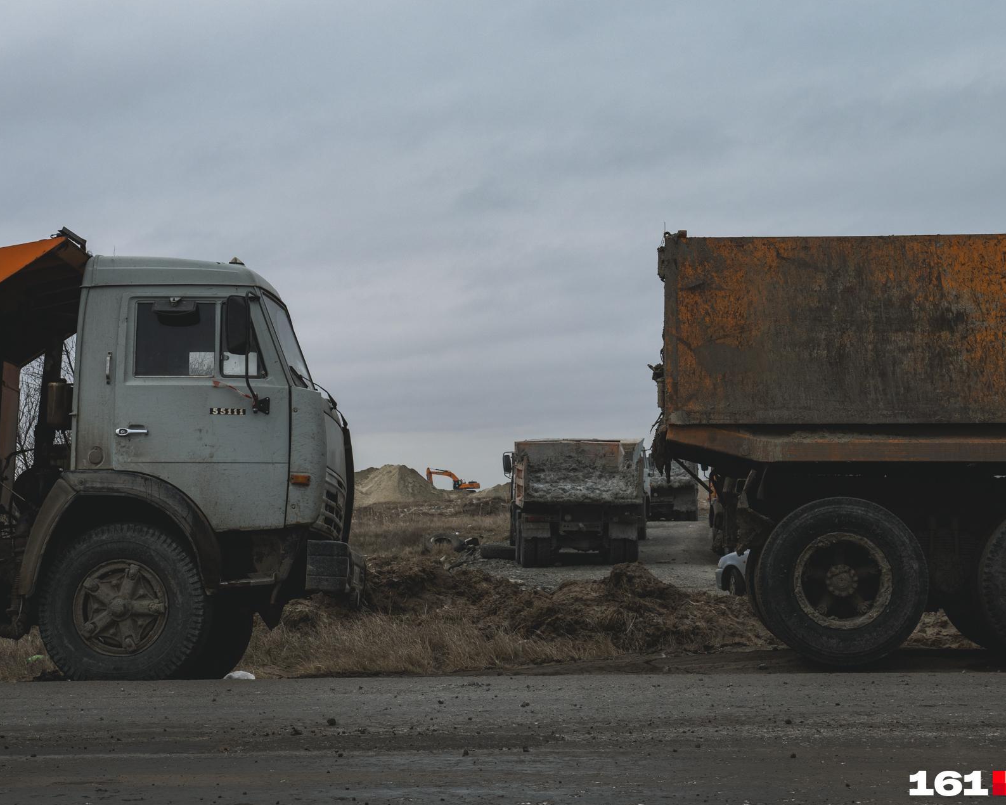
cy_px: 402
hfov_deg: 22.5
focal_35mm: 85
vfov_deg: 18.1
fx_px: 2531
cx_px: 473
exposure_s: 1/320
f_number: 6.3
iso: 160
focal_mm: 35
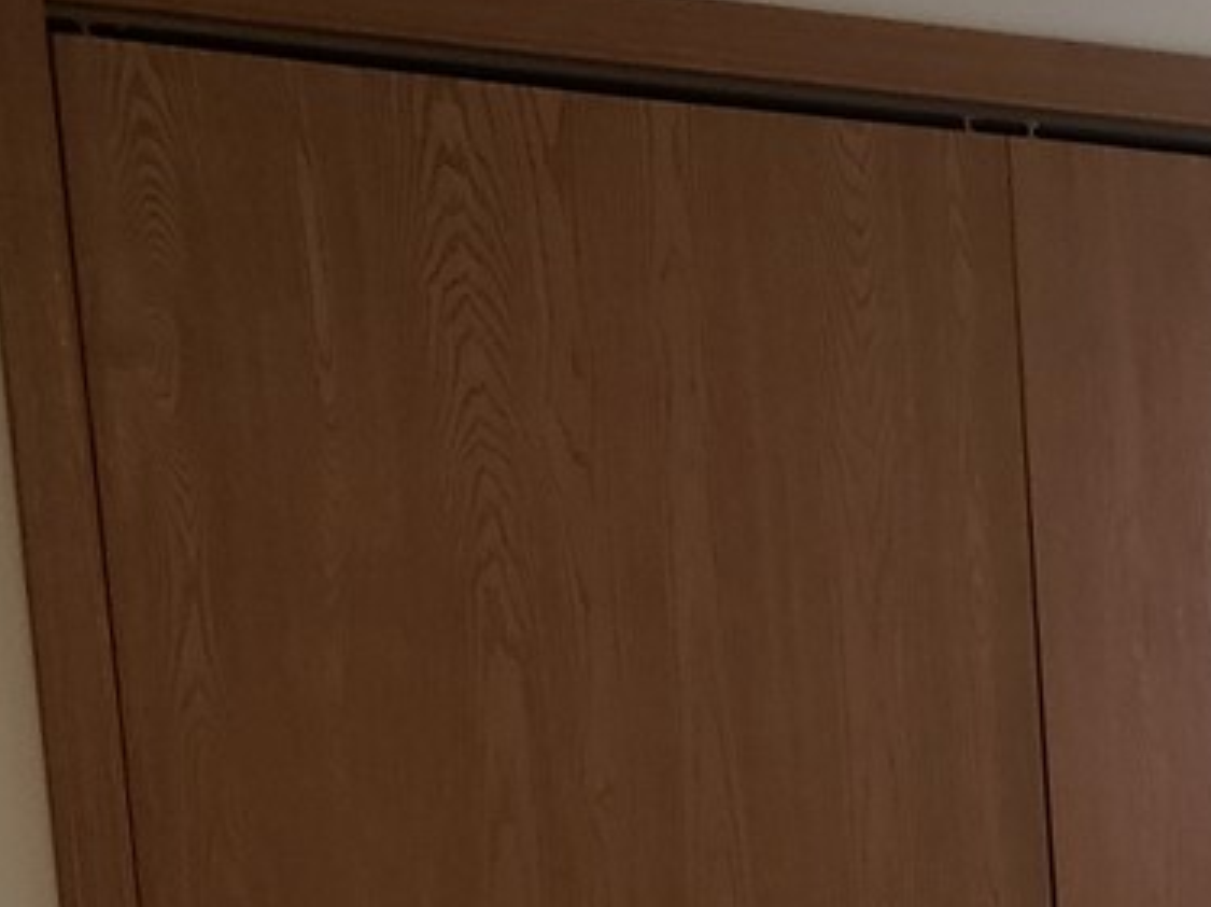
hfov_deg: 15.5
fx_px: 3882
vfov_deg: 12.6
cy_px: 1430
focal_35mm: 111
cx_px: 2112
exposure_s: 1/60
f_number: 1.5
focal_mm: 4.3
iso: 200
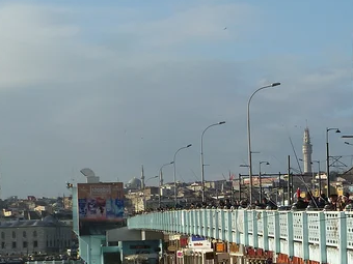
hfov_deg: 17.1
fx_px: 1152
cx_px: 326
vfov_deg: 13.0
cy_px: 259
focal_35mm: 113
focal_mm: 7.9
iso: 80
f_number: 5
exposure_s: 1/400
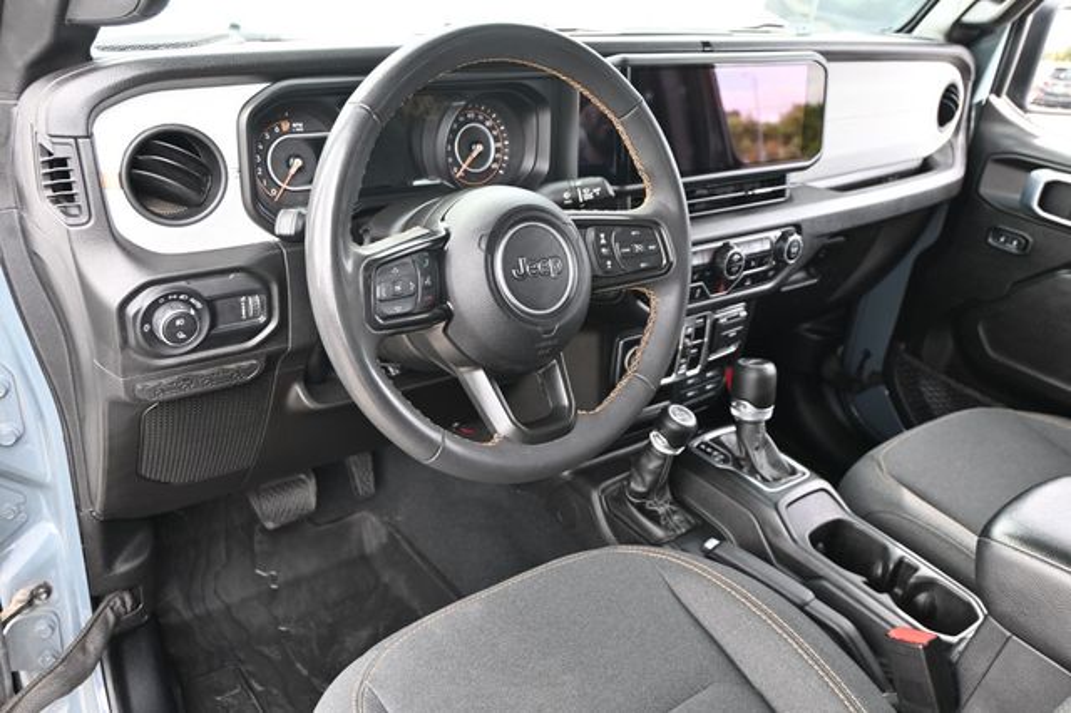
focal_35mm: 31
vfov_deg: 42.6
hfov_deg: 60.7
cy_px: 356
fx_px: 914
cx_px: 536
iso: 400
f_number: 3.8
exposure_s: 1/160
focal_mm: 20.5
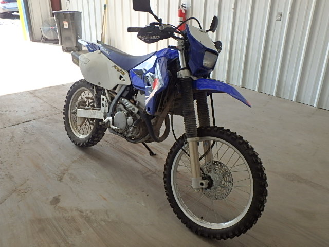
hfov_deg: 61.7
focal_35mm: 29
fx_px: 276
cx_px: 164
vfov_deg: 48.2
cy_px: 124
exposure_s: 1/100
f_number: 4.6
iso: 125
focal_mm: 5.2
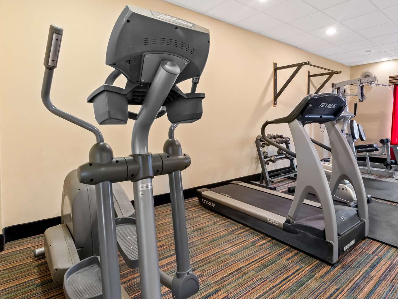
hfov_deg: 87.4
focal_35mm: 18
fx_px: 207
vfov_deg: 71.6
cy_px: 144
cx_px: 222
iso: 400
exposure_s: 1/2
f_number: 8
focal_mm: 11
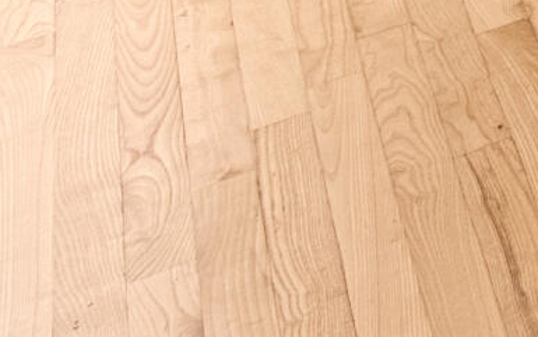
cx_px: 1793
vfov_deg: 7.4
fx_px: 1746
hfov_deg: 10.1
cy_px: -1049
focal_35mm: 119
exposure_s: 1/2
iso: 100
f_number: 8
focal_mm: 10
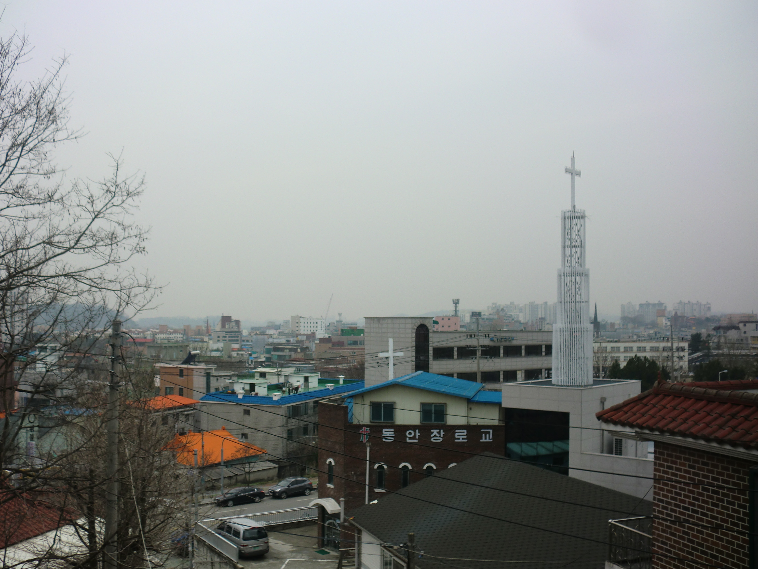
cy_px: 282
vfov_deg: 38.7
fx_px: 810
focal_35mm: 37
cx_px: 361
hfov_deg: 50.1
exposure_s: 1/800
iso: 64
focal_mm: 6.3
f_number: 3.1
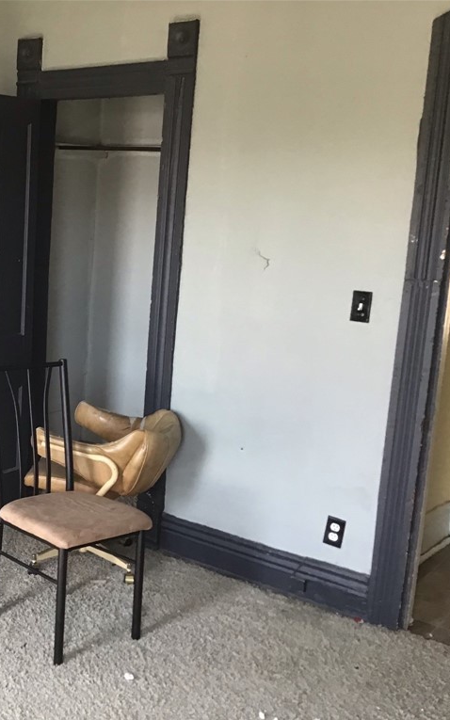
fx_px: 864
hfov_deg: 27.6
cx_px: 5
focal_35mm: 44
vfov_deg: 45.3
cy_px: 360
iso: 40
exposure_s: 1/30
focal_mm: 3.3
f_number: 2.4
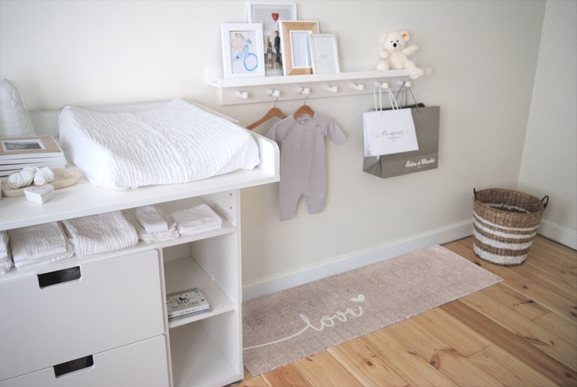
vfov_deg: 40.1
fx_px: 530
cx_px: 288
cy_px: 194
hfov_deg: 57.2
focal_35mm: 33
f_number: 3.8
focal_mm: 22
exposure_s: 1/60
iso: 400
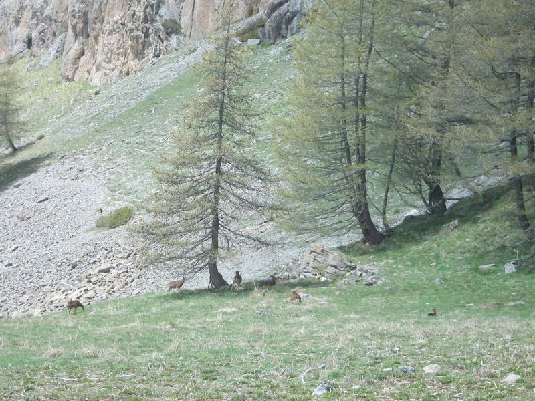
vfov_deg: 14.5
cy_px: 200
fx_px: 1576
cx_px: 268
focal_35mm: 102
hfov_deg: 19.3
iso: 80
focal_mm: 17.1
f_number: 5.1
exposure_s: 1/320
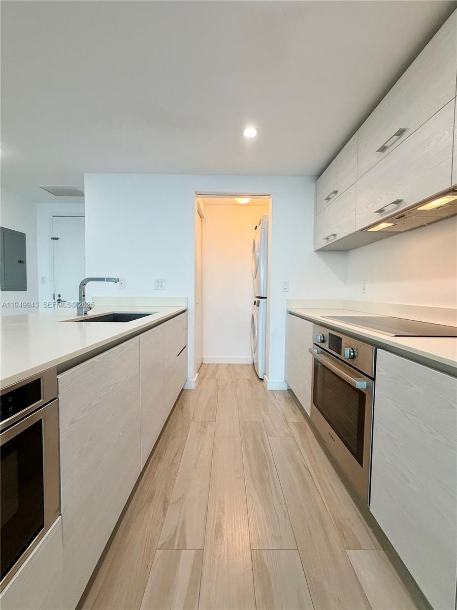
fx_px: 246
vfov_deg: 102.1
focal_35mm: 14
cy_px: 305
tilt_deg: -3.7
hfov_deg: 85.7
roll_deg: -1.3
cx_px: 228
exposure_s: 1/120
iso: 250
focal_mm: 2.22
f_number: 2.2
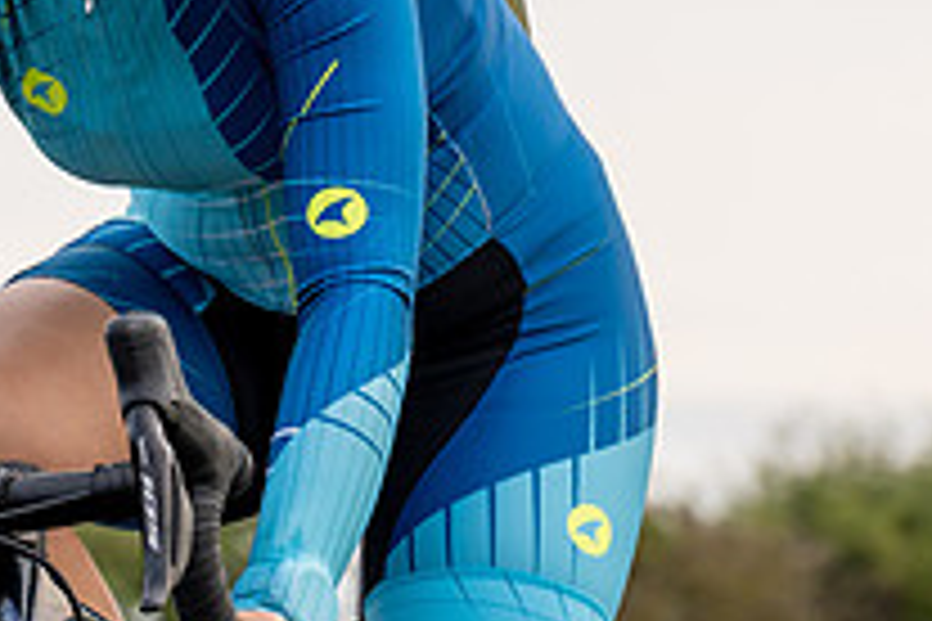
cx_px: -73
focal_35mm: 312
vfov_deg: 4.4
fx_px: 8077
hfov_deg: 6.6
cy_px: 5
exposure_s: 1/800
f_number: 4.5
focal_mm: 83
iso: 125
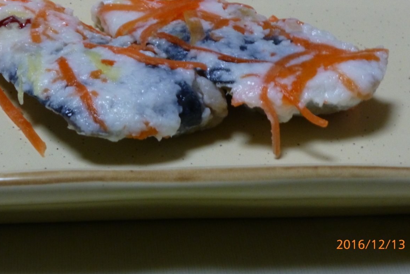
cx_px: 160
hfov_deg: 19.1
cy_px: 75
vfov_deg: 12.8
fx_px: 1219
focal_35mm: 107
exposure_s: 1/13
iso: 400
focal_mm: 13.3
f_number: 5
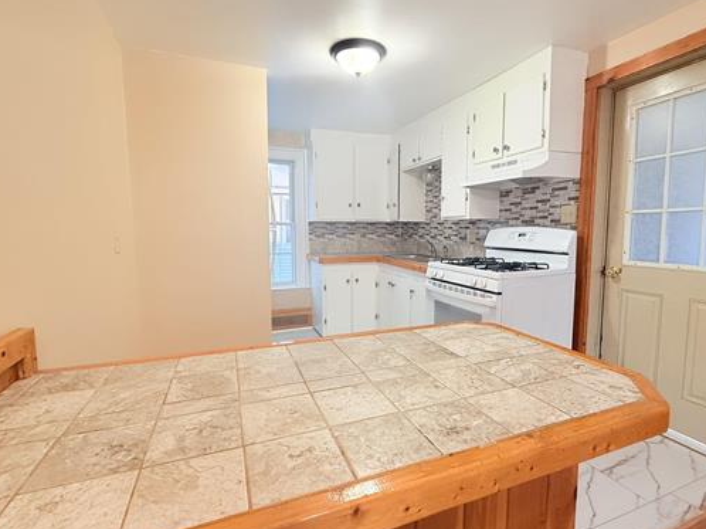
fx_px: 367
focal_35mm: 18
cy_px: 265
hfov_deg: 87.7
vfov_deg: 71.5
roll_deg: +0.1
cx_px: 371
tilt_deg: -7.0
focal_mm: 2.22
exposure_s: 1/120
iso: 250
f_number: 2.2
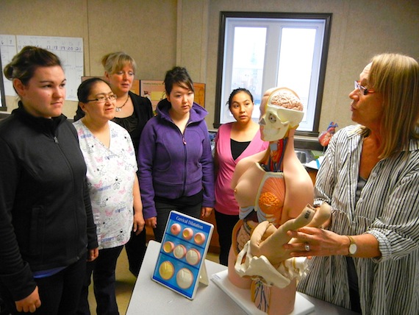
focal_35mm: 30
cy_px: 158
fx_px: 363
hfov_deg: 59.9
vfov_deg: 46.8
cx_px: 210
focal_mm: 5.4
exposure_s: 1/162
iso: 800
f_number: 3.5
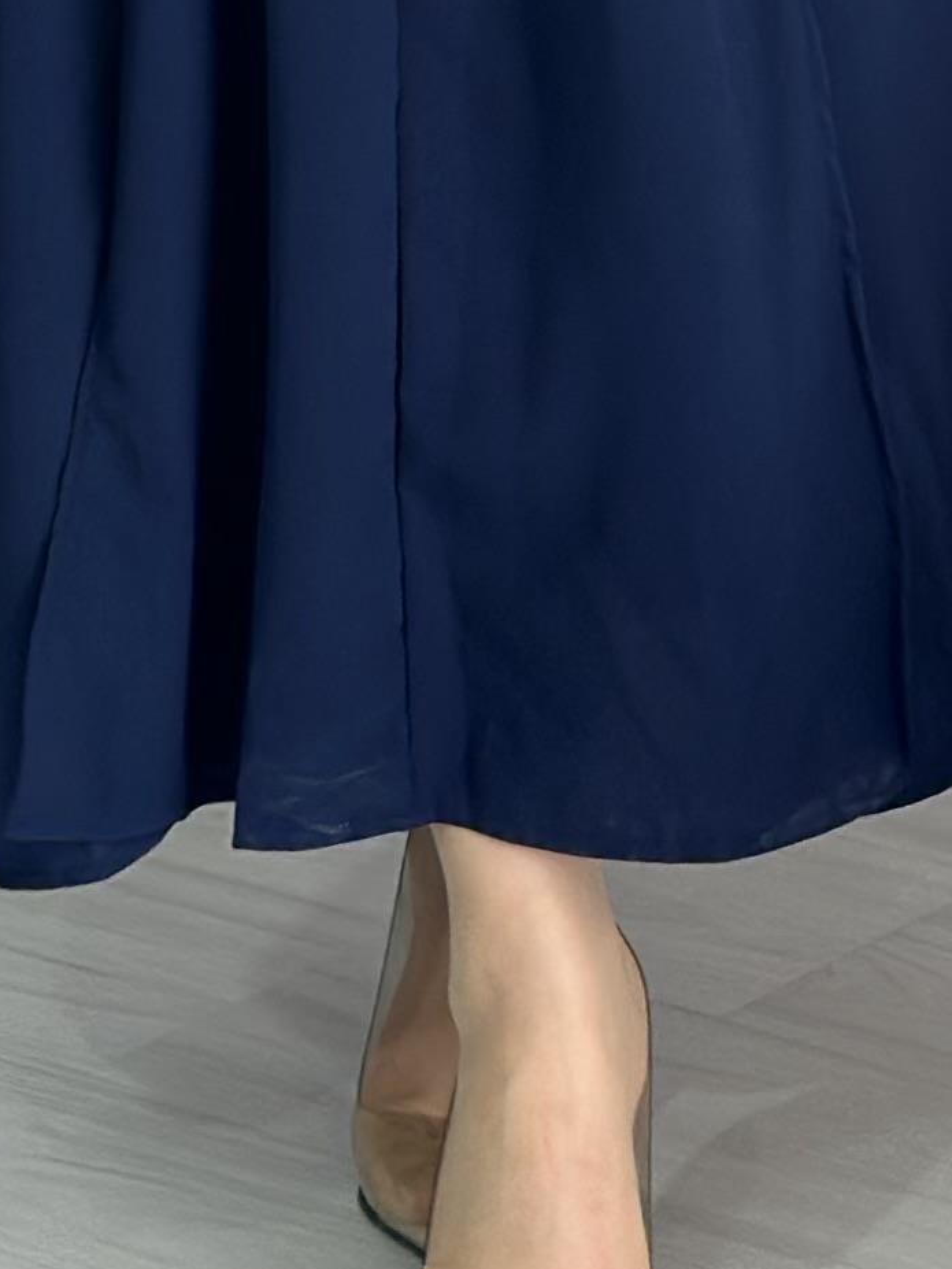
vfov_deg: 9.1
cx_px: 547
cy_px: -969
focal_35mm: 209
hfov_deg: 7.1
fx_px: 7660
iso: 64
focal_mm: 6.86
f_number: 1.78
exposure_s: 1/100
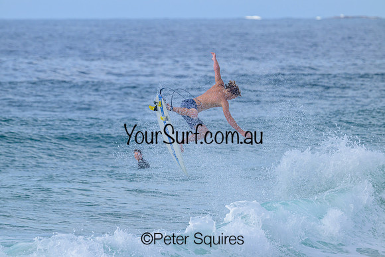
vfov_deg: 2.7
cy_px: 128
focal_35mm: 510
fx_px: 5455
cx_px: 192
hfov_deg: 4.0
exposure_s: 1/2000
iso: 800
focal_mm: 510
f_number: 10
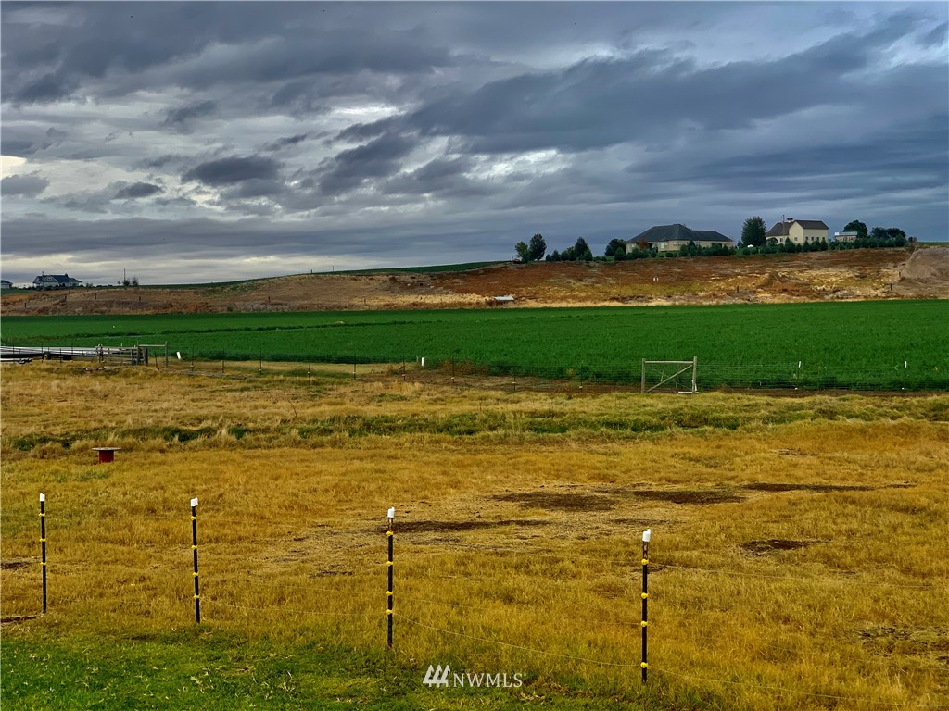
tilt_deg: -1.6
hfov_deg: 36.8
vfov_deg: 28.0
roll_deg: +0.9
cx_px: 474
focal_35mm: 52
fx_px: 1426
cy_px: 356
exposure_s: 1/340
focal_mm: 6
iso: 16
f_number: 2.4
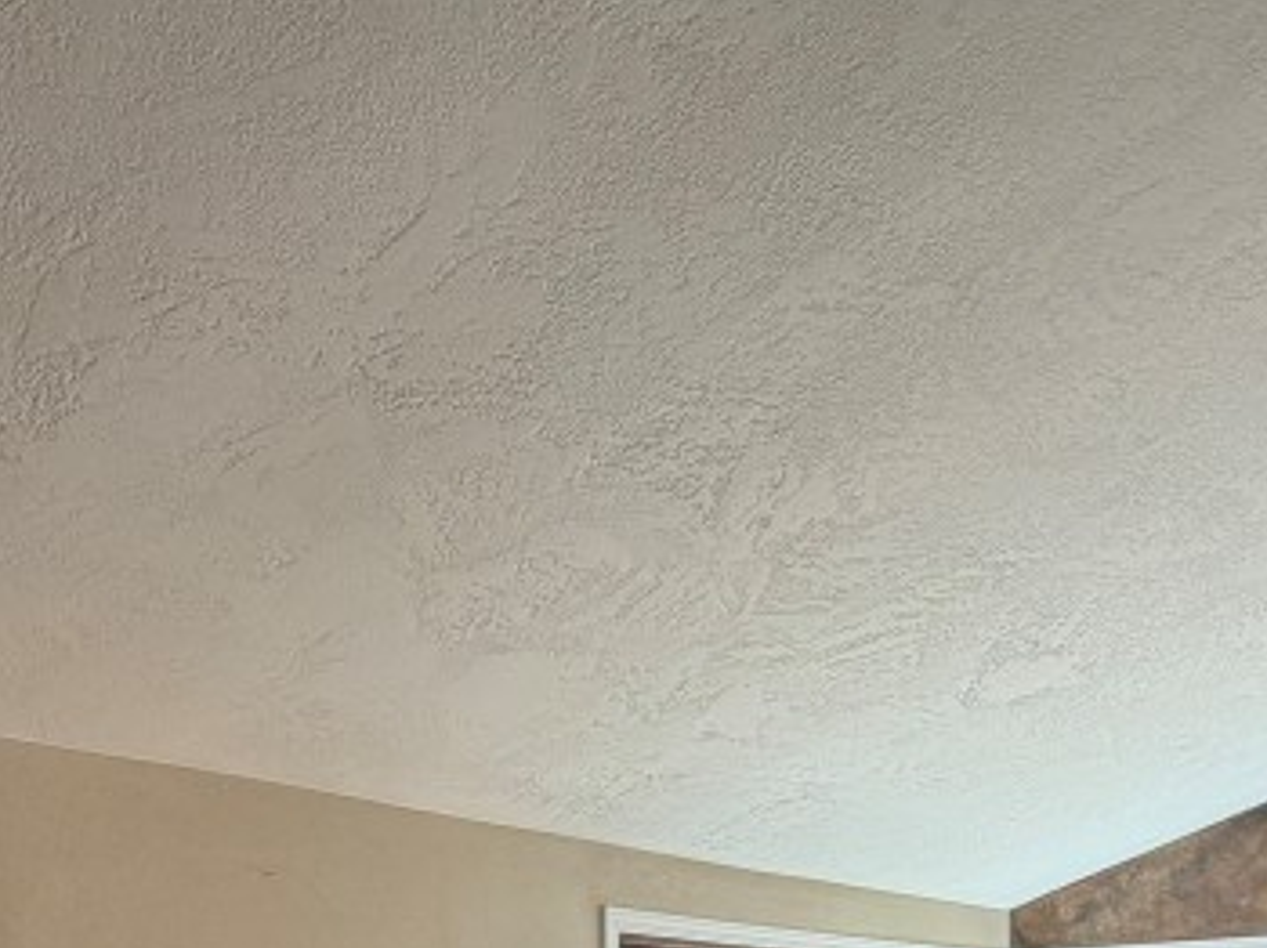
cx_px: 691
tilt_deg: -7.9
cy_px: 1288
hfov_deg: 45.7
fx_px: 1500
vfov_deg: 27.9
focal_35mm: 41
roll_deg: +0.4
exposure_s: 1/120
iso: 160
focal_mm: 2.22
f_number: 2.2
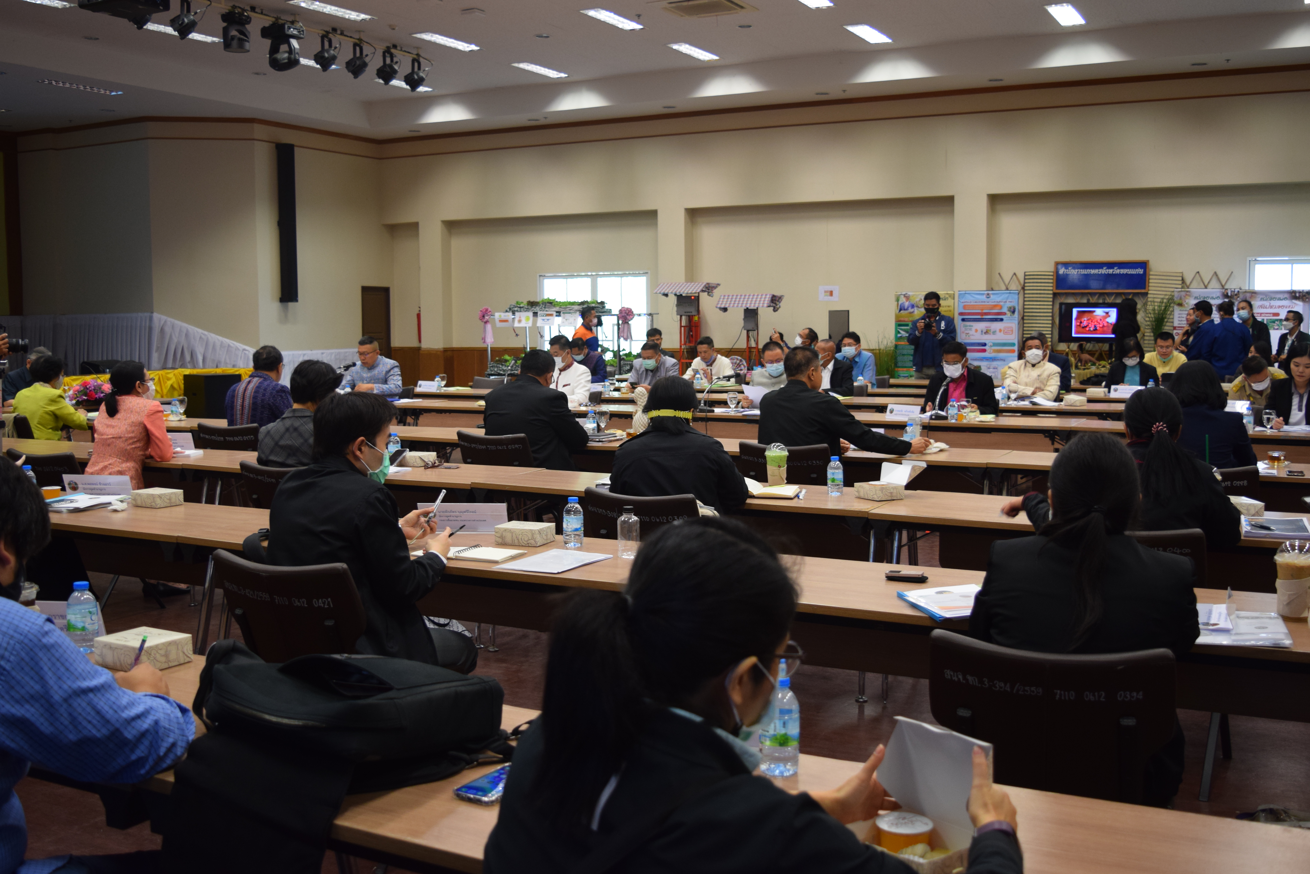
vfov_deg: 36.9
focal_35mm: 36
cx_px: 655
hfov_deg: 53.1
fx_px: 1310
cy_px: 437
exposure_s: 1/60
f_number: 4
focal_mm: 24
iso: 560
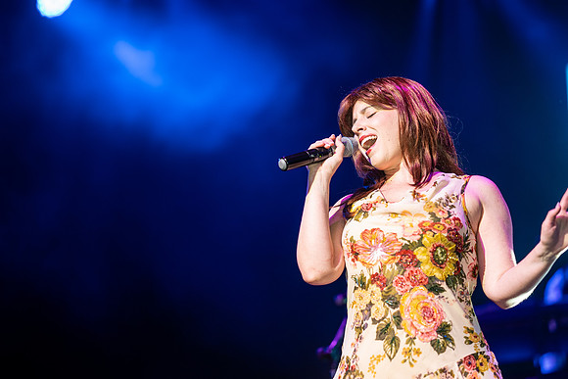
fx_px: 2130
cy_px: 190
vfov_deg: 10.2
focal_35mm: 135
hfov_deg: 15.2
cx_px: 284
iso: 500
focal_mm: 135
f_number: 1.8
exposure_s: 1/250
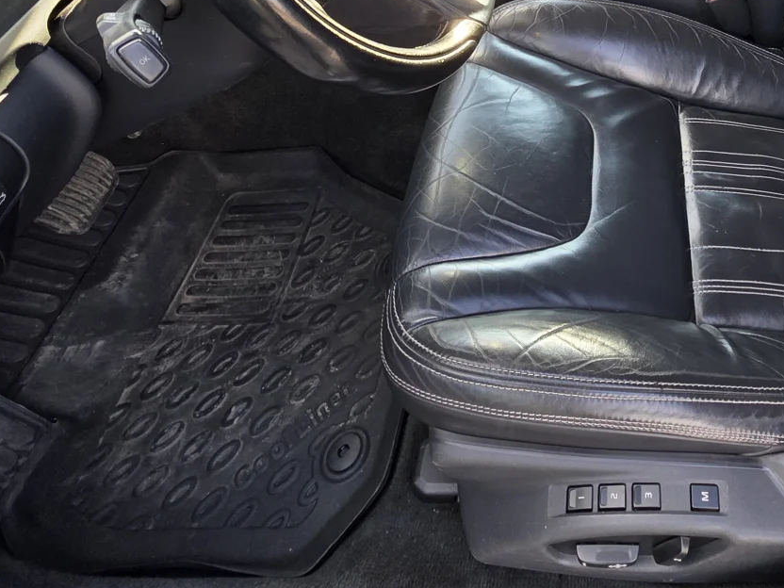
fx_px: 679
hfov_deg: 55.8
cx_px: 624
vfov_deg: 37.7
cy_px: -82
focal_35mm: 30
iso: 40
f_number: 1.9
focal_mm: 2.2
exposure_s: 1/100
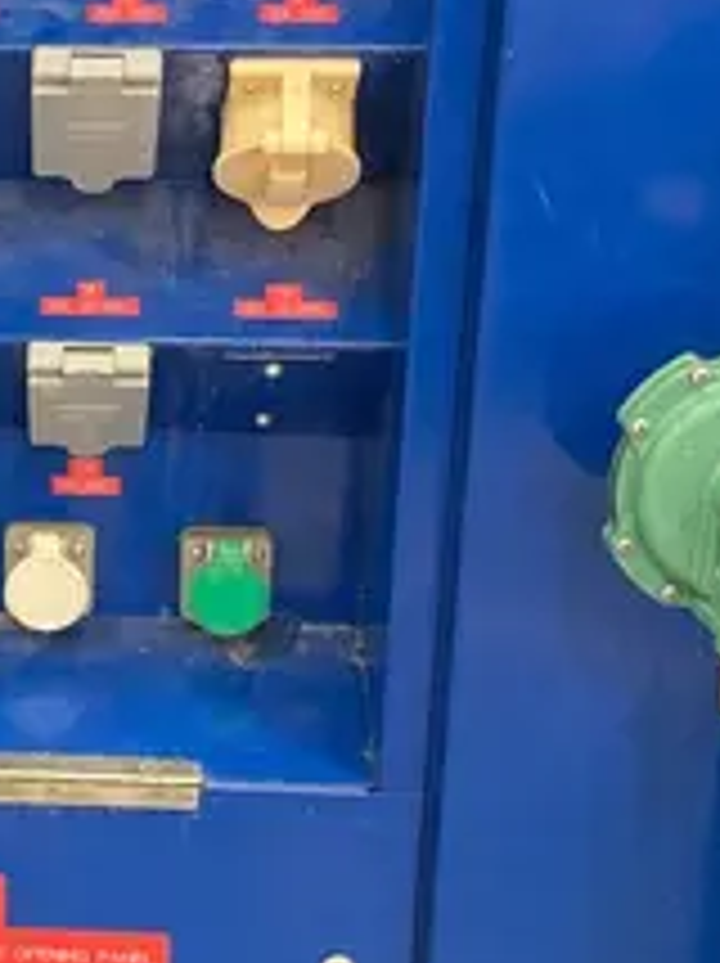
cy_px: 560
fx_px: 2668
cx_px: -171
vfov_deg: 20.4
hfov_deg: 14.8
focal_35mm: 96
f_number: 1.8
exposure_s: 1/40
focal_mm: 3.99
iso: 250
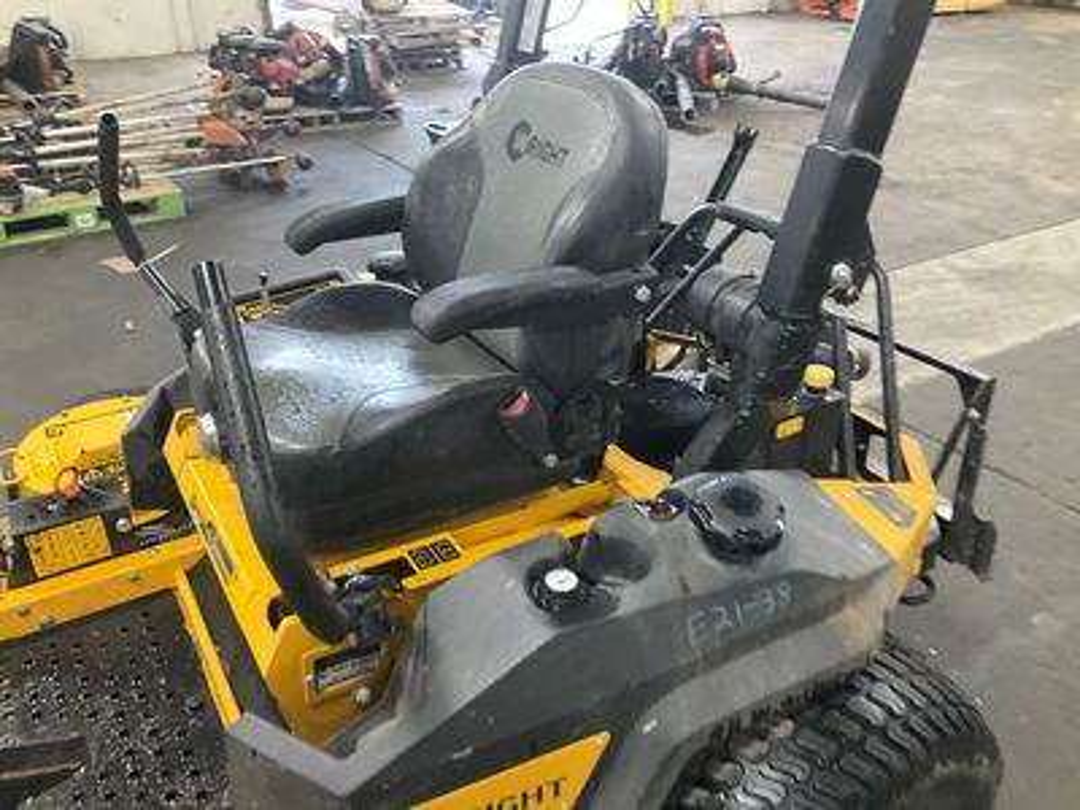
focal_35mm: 29
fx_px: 905
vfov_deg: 48.2
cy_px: 405
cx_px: 540
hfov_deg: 61.7
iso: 320
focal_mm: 3
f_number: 1.8
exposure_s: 1/40
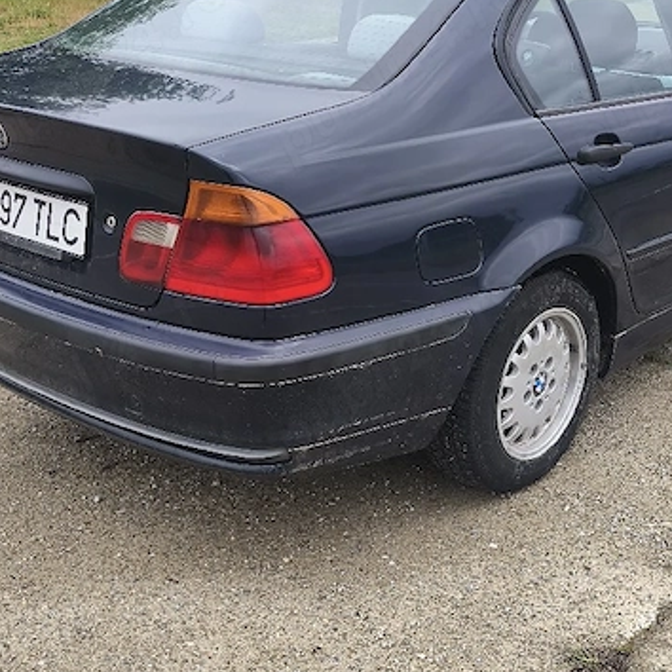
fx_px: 1010
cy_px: 408
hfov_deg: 36.2
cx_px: 475
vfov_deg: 36.6
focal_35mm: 46
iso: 50
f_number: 1.65
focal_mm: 6.18
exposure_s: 1/333
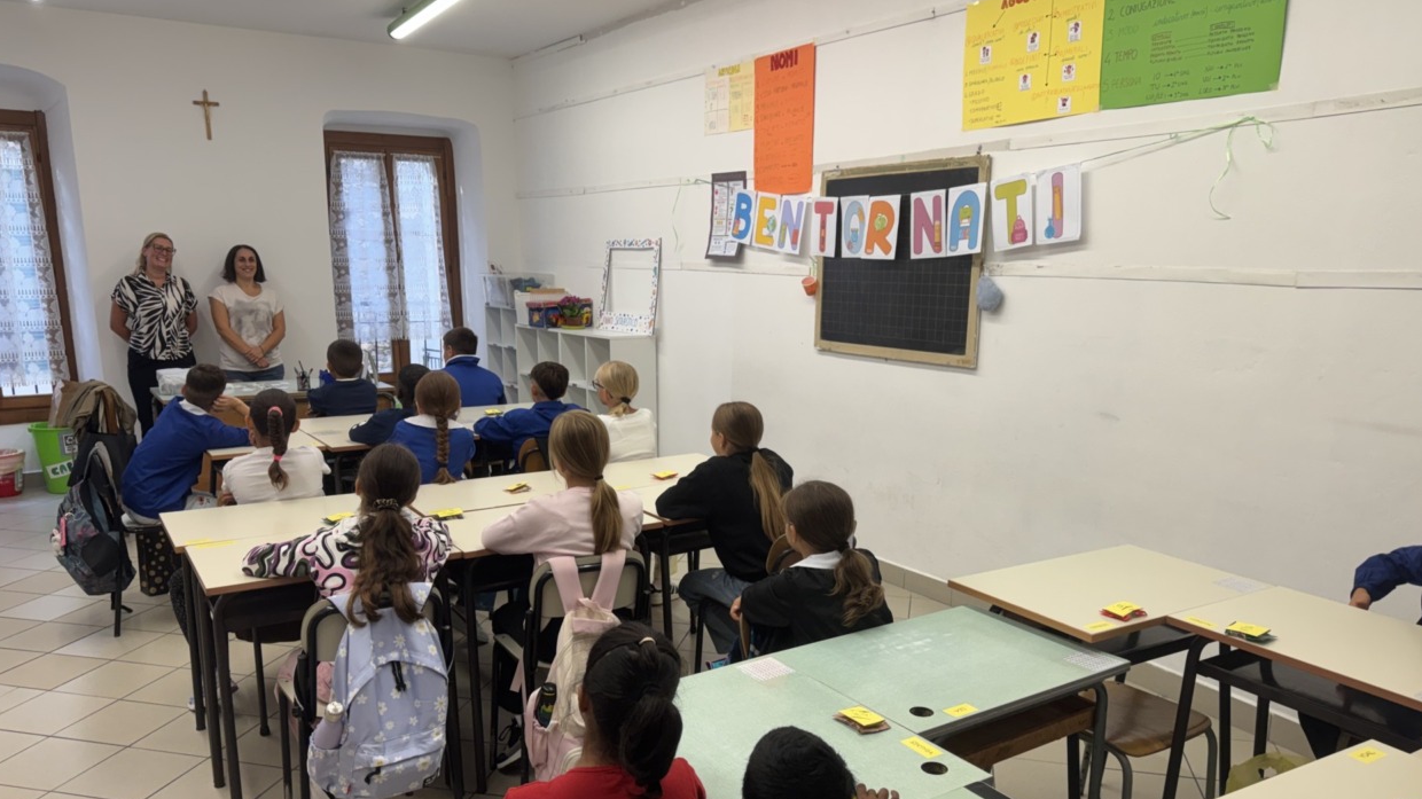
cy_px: 477
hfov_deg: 69.9
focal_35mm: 27
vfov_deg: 42.7
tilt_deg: -13.8
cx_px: 704
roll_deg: -0.1
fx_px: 1018
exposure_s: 1/100
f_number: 1.78
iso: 100
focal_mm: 6.76
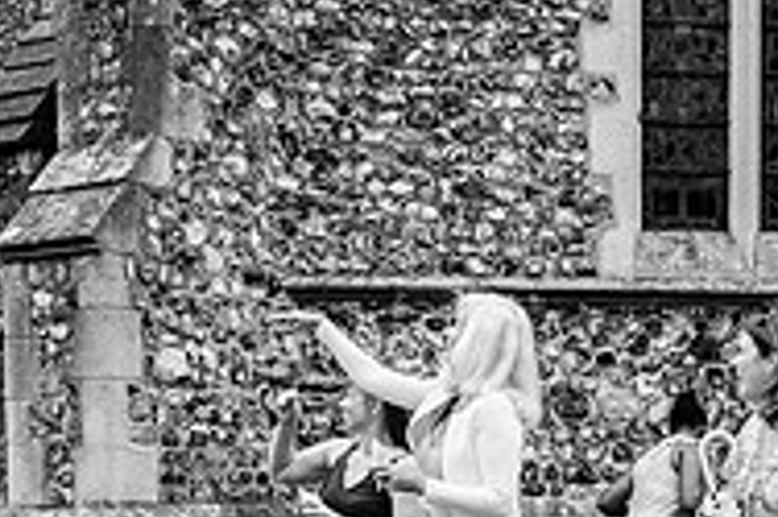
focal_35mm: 86
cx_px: 502
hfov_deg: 23.6
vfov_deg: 15.4
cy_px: 583
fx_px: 1857
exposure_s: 1/640
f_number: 2.8
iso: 160
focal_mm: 17
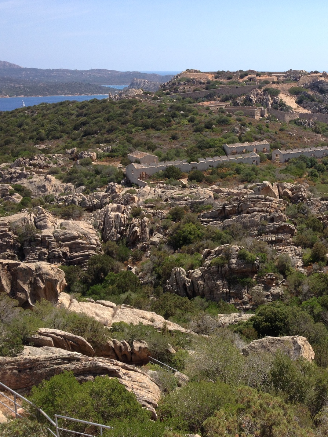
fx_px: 593
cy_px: 219
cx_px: 269
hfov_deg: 30.1
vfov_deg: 40.4
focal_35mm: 47
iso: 50
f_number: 2.4
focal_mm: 4.28
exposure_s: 1/1255
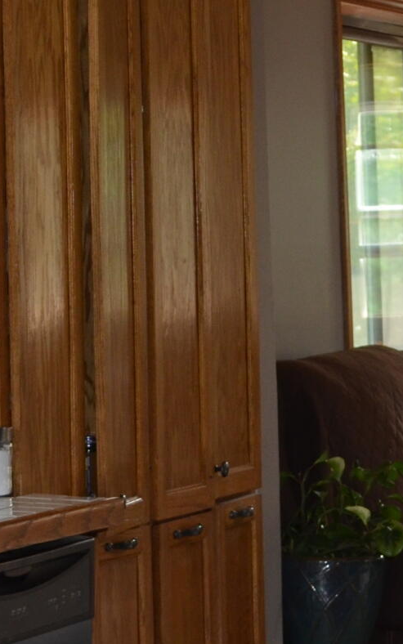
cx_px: -223
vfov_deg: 13.8
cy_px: 99
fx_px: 2652
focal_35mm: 151
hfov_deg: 8.5
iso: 400
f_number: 4.2
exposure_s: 1/80
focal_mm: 26
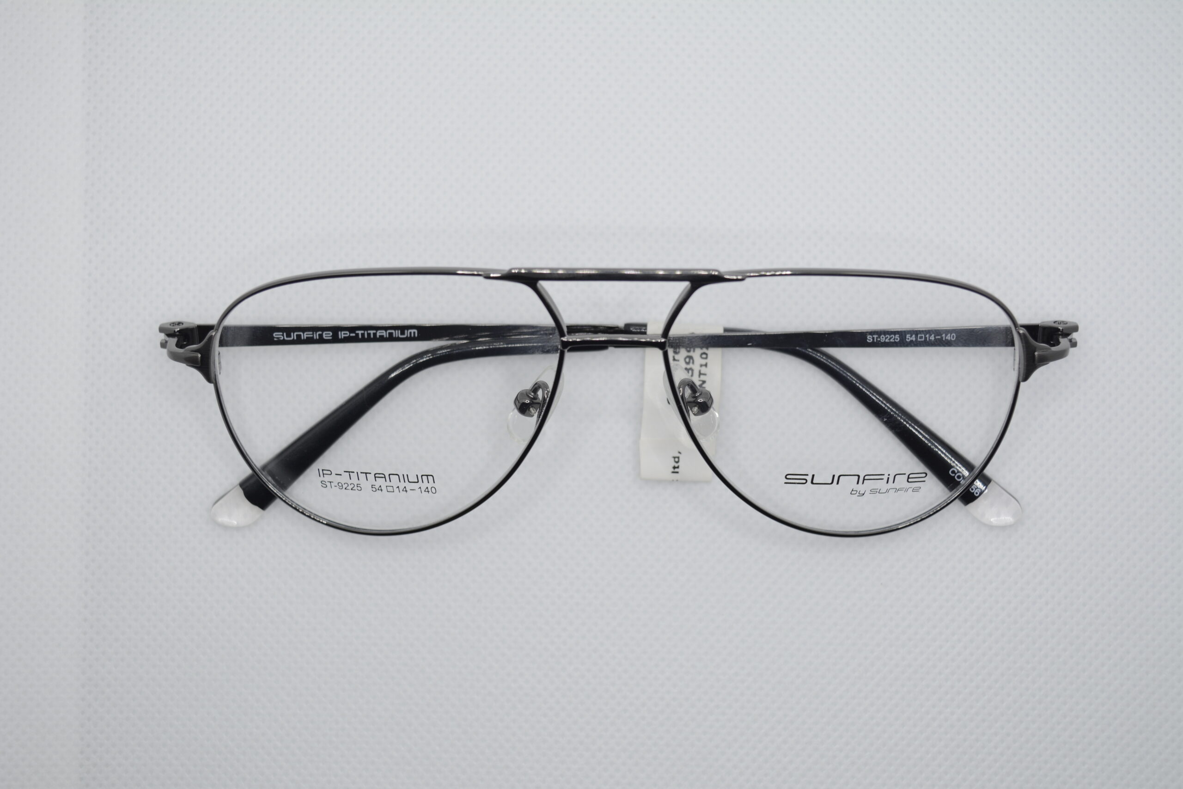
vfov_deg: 26.5
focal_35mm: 51
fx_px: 1676
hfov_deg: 38.9
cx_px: 592
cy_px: 394
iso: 200
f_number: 5.6
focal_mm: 34
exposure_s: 1/125
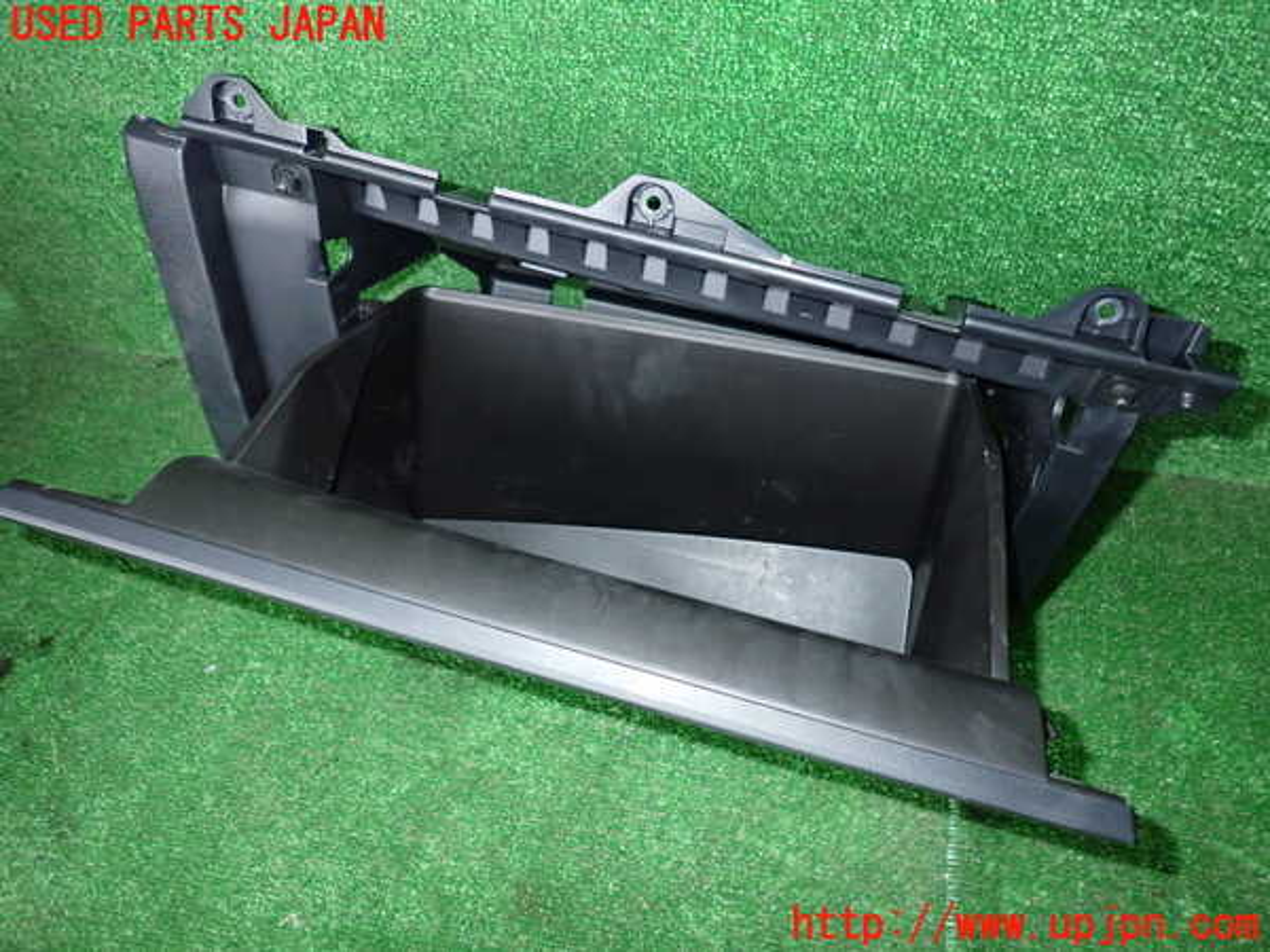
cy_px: 476
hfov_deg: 69.4
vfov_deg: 54.9
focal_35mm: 25
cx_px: 635
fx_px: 917
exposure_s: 1/30
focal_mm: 4.5
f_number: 5.6
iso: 640
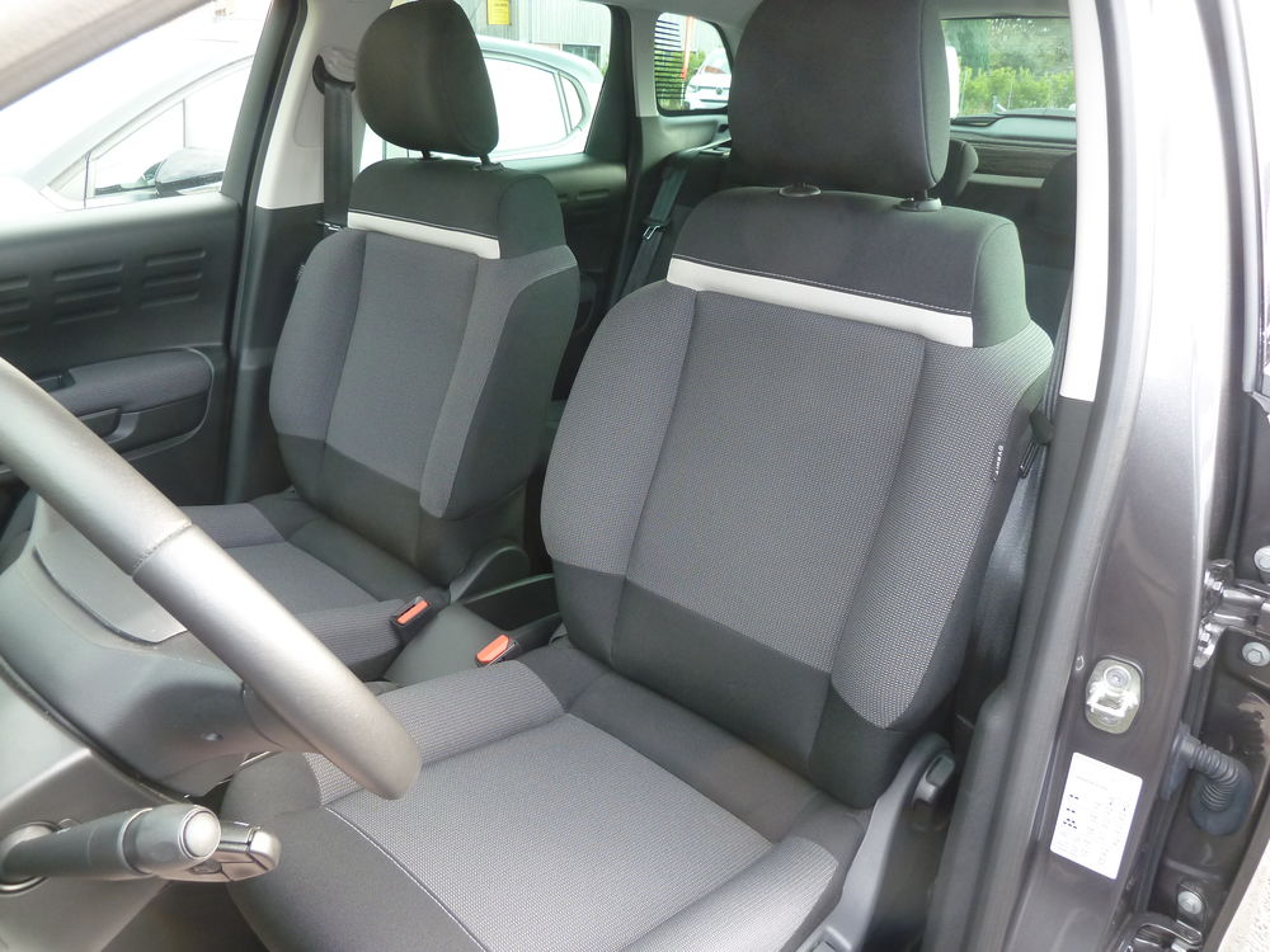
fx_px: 917
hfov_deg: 69.4
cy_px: 476
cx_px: 635
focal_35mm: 25
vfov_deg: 54.9
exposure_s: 1/30
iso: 125
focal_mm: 4.1
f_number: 3.3
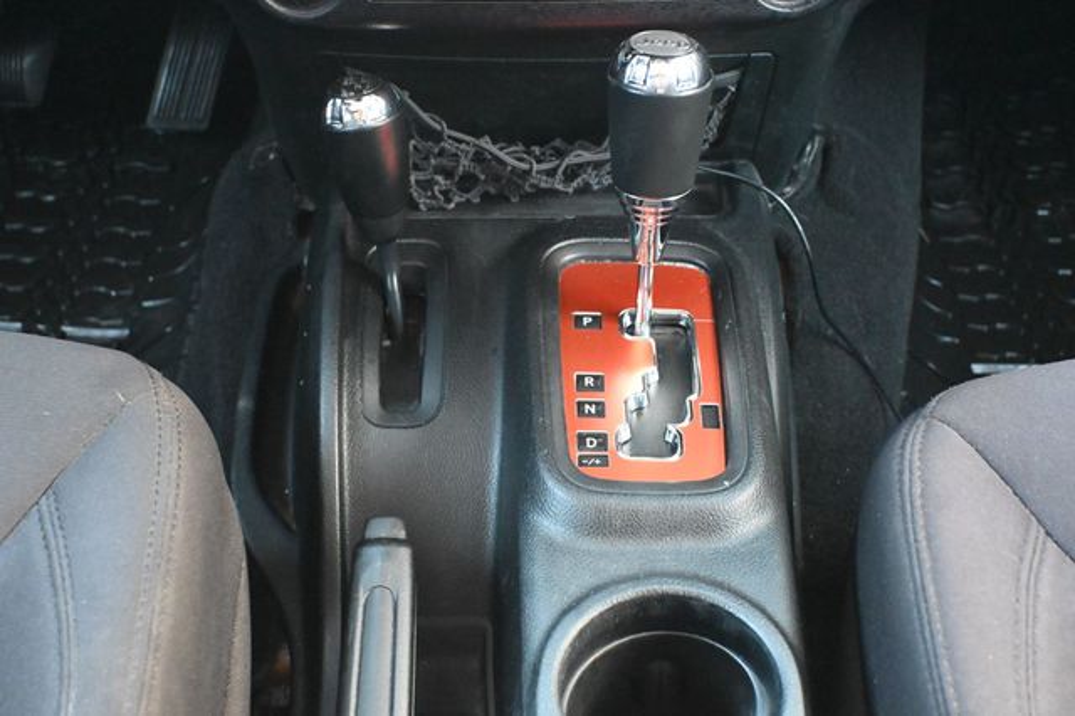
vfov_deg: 25.7
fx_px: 1567
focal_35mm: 52
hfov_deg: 37.9
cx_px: 538
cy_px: 358
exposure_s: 1/60
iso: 9000
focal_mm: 35
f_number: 5.3
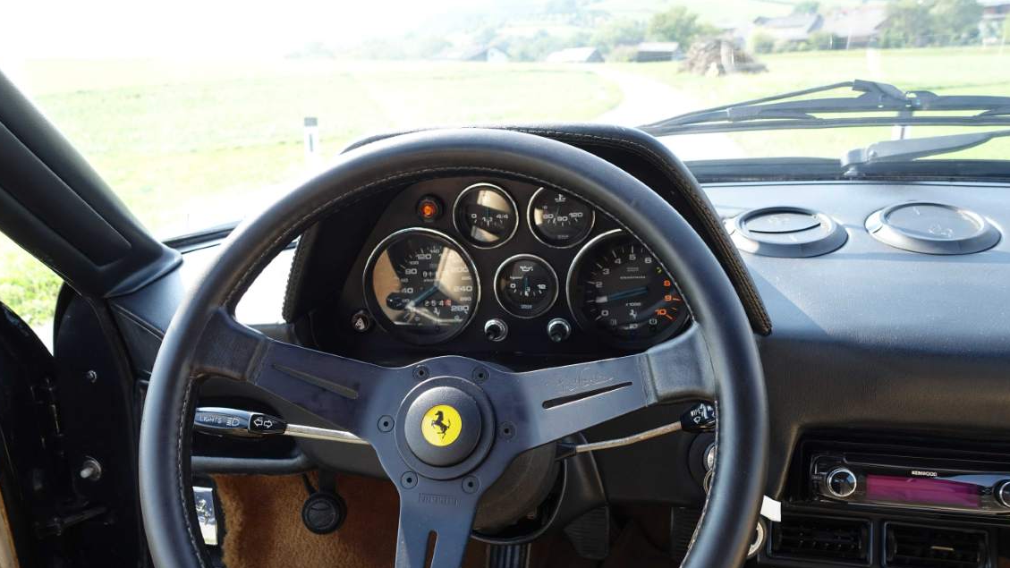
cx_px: 505
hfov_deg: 62.6
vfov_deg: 37.6
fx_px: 830
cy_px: 343
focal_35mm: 31
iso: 125
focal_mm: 10.6
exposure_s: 1/100
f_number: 4
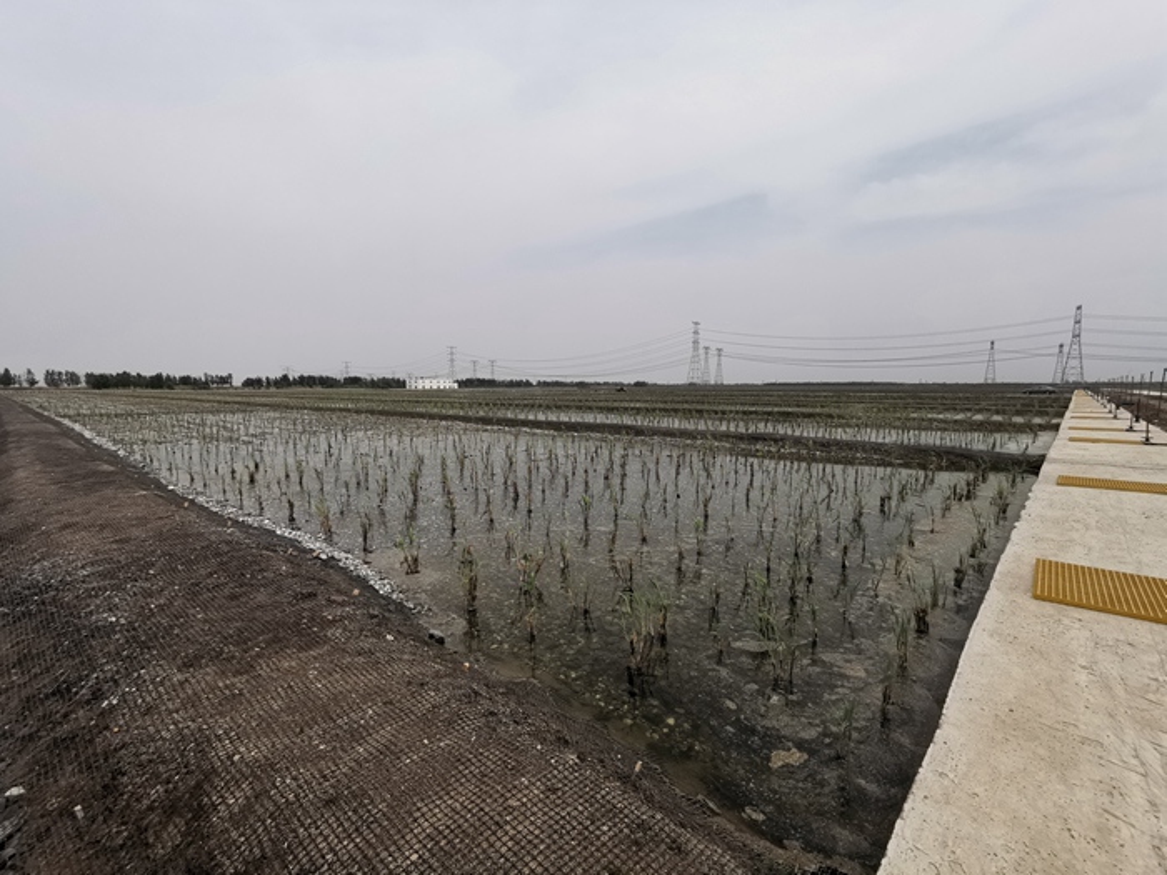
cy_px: 438
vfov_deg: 78.1
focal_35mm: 16
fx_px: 539
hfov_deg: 94.5
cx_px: 584
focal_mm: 2.35
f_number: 2.2
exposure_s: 1/1629
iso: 50
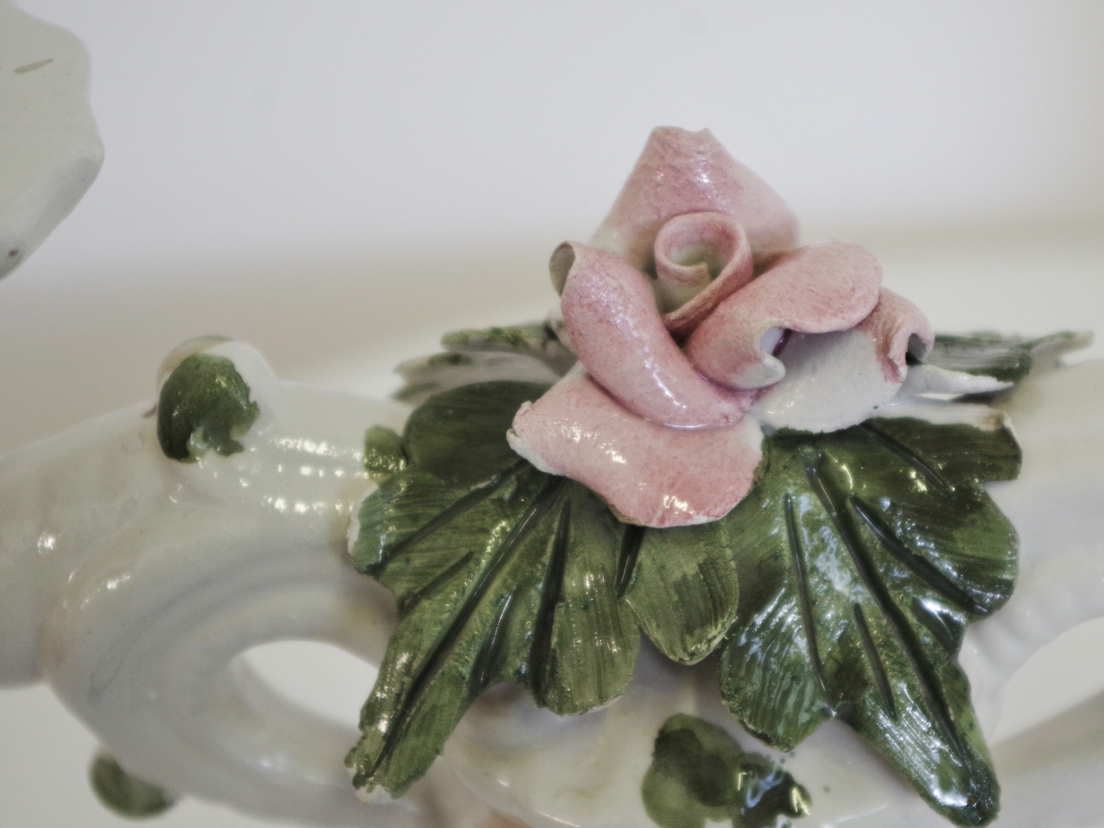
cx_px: 706
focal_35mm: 96
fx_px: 3061
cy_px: 478
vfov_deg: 15.4
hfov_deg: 20.4
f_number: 5.6
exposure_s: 1/100
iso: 800
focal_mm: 50
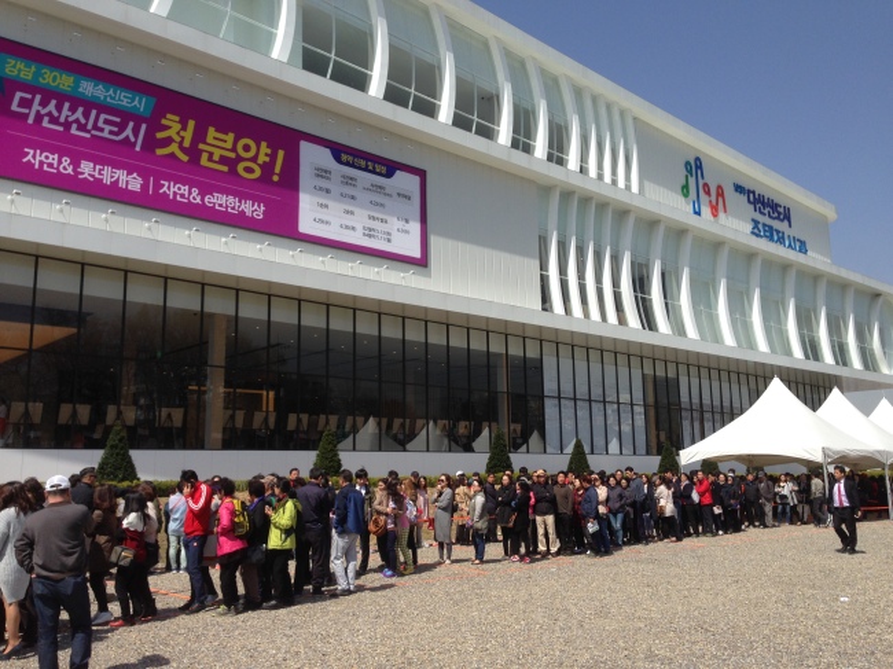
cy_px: 334
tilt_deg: +8.9
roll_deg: -0.5
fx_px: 851
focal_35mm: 33
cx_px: 446
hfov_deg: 55.4
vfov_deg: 42.9
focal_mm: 4.12
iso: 50
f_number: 2.4
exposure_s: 1/1695
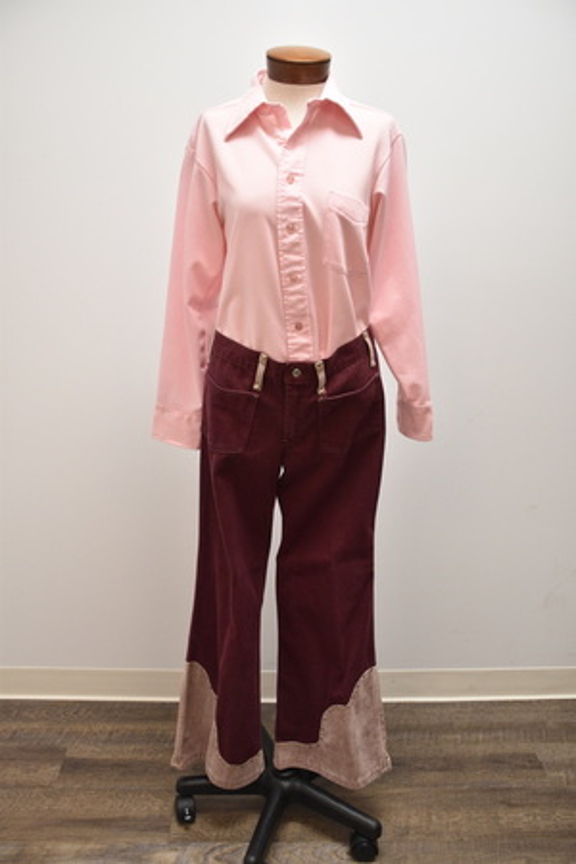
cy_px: 432
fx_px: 720
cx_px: 288
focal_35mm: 30
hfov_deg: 43.6
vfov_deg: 61.9
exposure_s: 1/100
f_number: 4.5
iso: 1000
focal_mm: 20
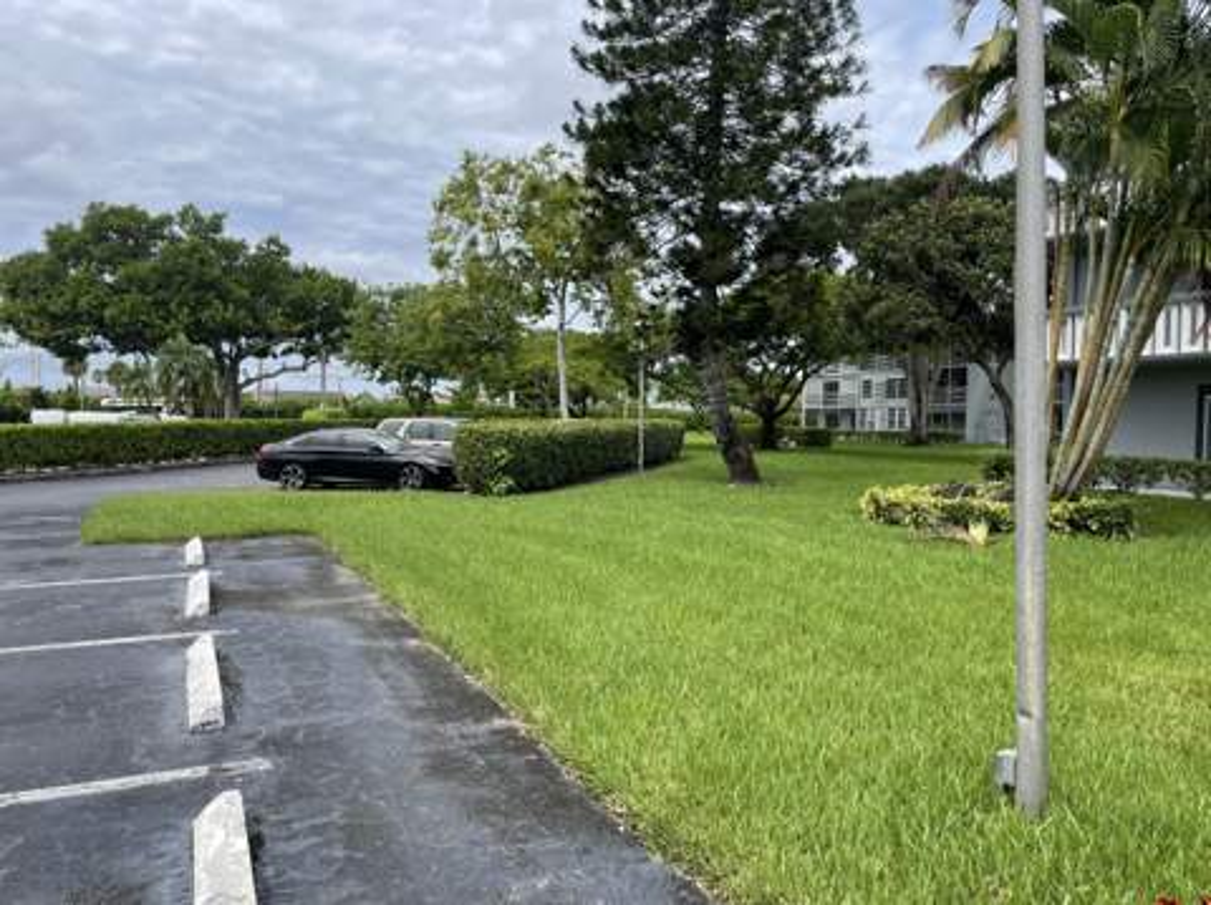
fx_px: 909
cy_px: 452
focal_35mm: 26
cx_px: 606
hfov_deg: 67.4
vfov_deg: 53.0
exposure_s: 1/2451
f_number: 1.6
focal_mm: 4.2
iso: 32
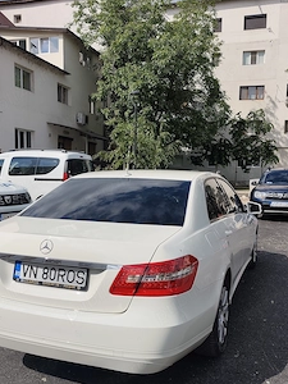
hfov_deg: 44.1
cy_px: 214
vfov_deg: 56.7
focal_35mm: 32
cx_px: 151
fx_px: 355
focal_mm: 5.84
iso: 50
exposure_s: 1/6139
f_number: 1.6
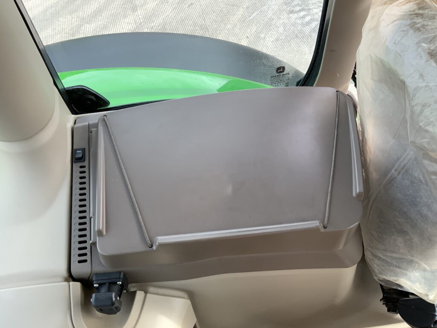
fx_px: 366
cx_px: 218
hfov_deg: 61.7
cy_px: 164
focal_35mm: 29
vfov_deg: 48.2
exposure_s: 1/213
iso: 16
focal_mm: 3
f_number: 1.8
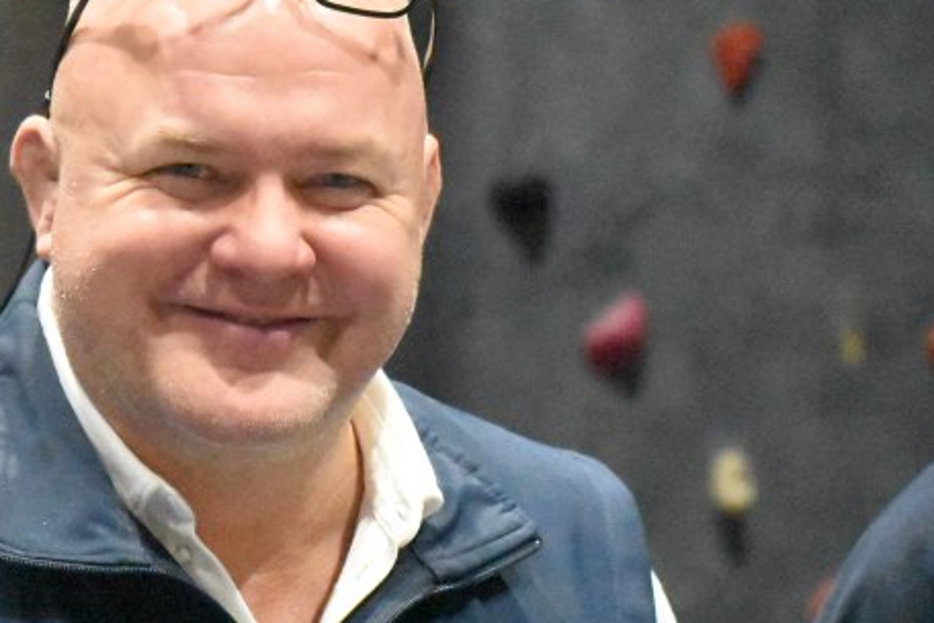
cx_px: 190
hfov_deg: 7.5
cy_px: 472
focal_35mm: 276
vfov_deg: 5.0
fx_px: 7160
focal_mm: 82
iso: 25600
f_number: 7.1
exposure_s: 1/500
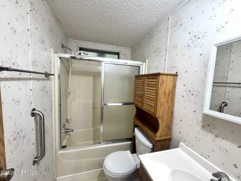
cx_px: 120
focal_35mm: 14
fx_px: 97
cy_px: 90
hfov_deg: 102.1
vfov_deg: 85.7
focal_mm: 2.22
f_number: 2.2
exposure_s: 1/60
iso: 400
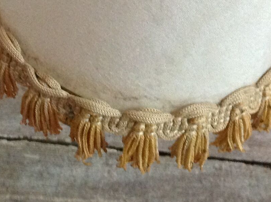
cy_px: -41
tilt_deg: -54.6
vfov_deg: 12.8
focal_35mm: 113
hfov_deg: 17.2
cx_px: 36
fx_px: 883
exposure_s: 1/15
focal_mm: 4.28
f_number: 2.4
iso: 320
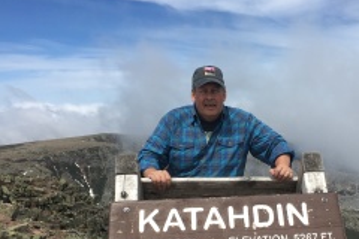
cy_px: 197
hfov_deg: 42.2
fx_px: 459
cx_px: 238
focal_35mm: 46
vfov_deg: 28.5
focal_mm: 4.15
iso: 25
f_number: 2.2
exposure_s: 1/2331
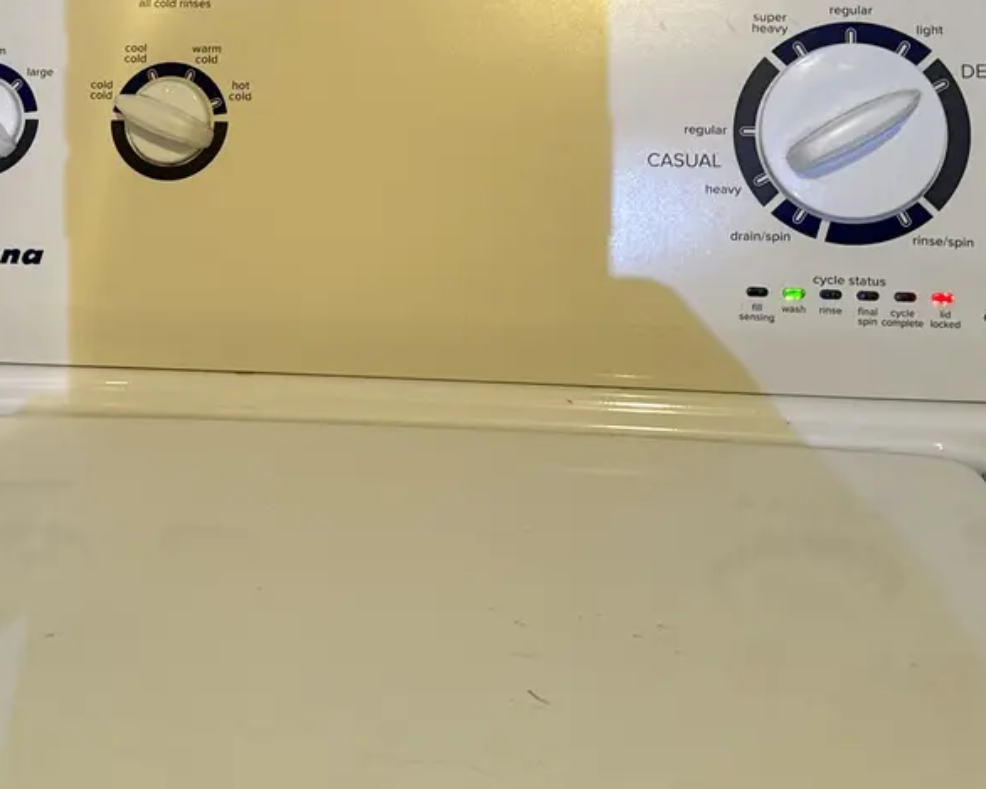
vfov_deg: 29.6
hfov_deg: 37.2
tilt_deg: -20.4
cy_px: 156
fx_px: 1459
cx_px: 390
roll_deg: +1.7
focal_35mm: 50
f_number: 1.78
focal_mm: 6.86
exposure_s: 1/51
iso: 160
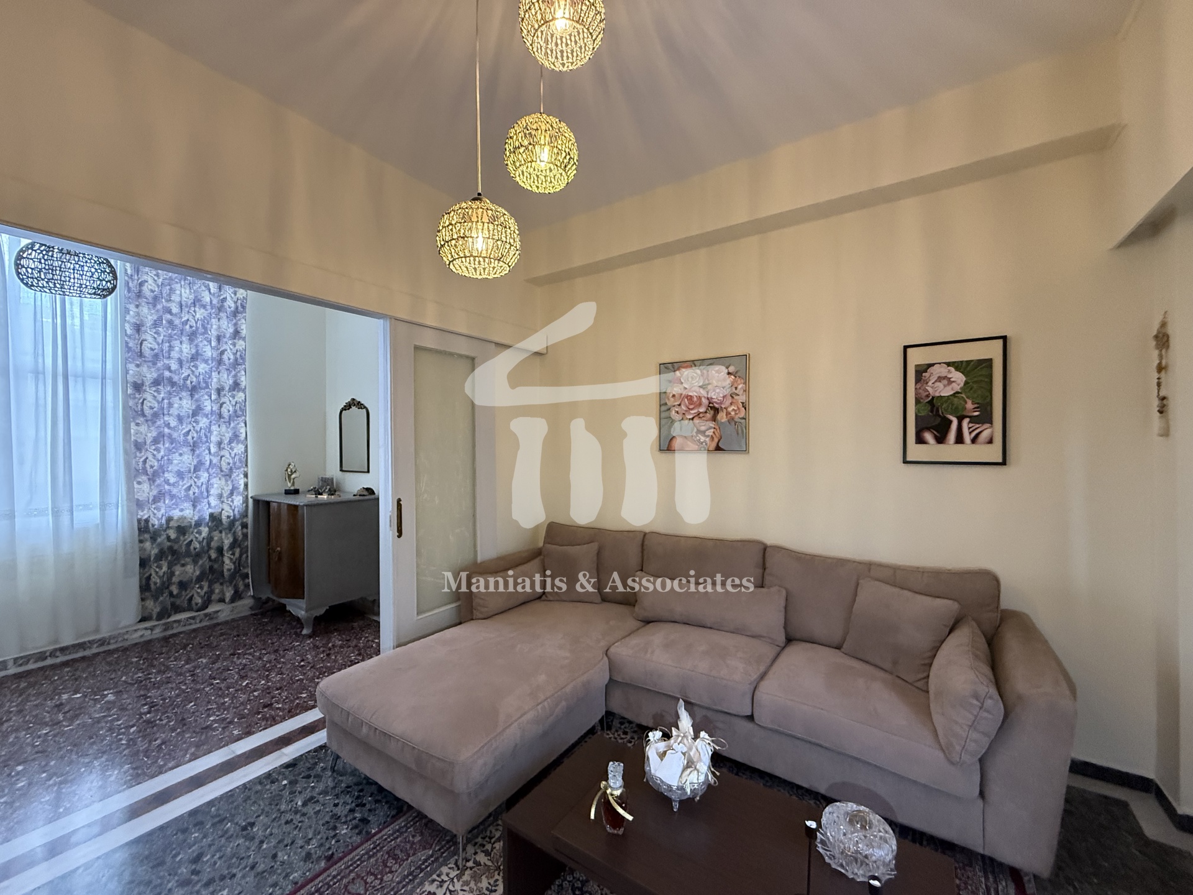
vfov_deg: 85.7
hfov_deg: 102.1
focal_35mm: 14
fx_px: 482
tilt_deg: +0.2
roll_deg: +0.1
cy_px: 448
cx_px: 596
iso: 500
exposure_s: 1/100
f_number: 2.2
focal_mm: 2.22
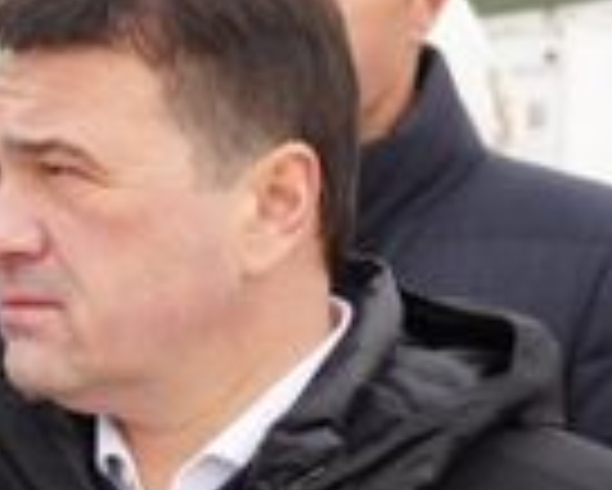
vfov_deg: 9.2
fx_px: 2973
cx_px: -556
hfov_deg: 10.9
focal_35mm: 164
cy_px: 706
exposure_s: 1/200
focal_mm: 34
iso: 500
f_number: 6.3
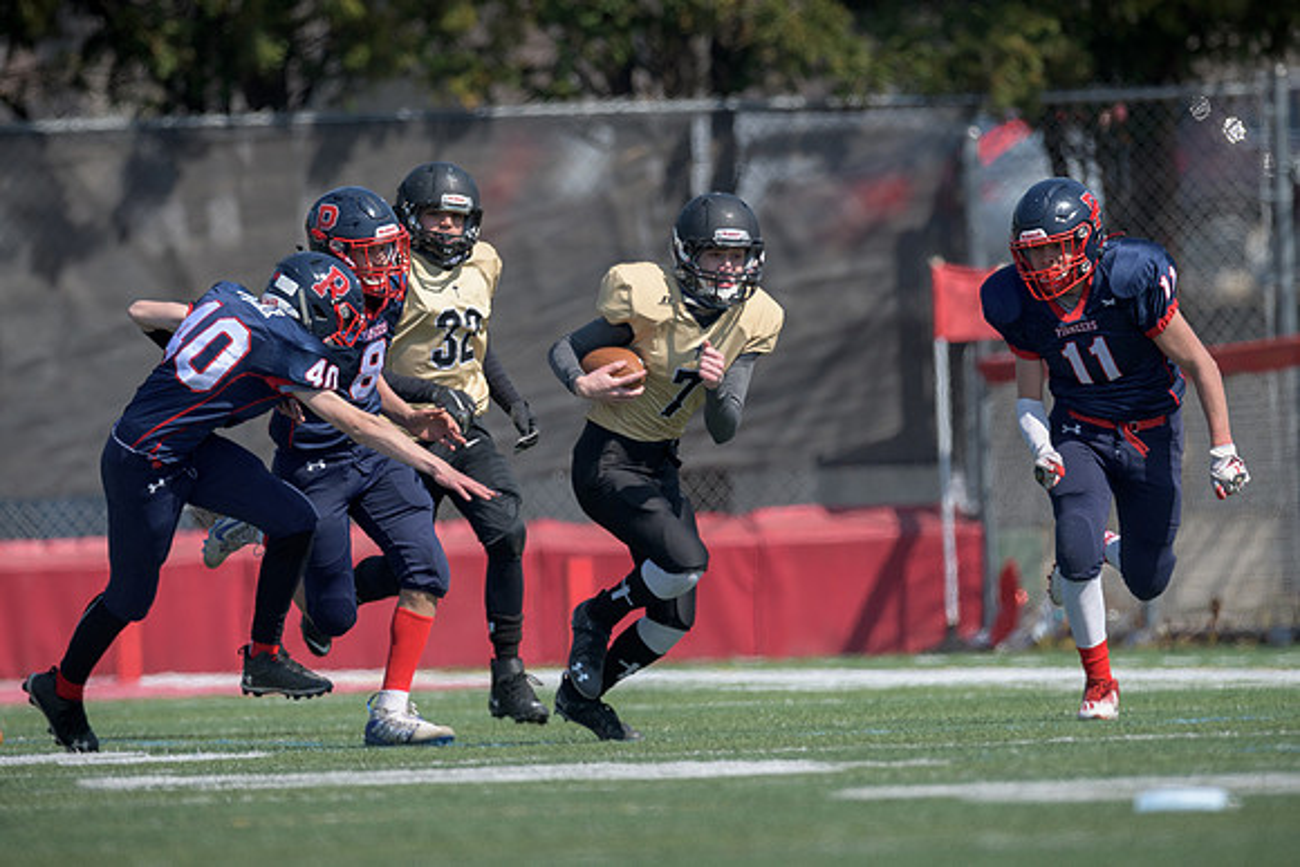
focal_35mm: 827
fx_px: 29860
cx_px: 619
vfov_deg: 1.7
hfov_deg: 2.5
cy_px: 375
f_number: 4
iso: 250
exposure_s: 1/2000
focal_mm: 500
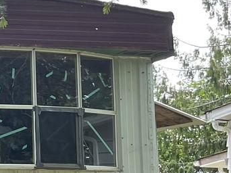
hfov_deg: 13.6
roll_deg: +0.8
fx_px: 780
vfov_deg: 12.5
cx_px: -271
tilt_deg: +4.6
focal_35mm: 117
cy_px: 170
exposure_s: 1/312
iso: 32
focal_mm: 5.1
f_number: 1.6
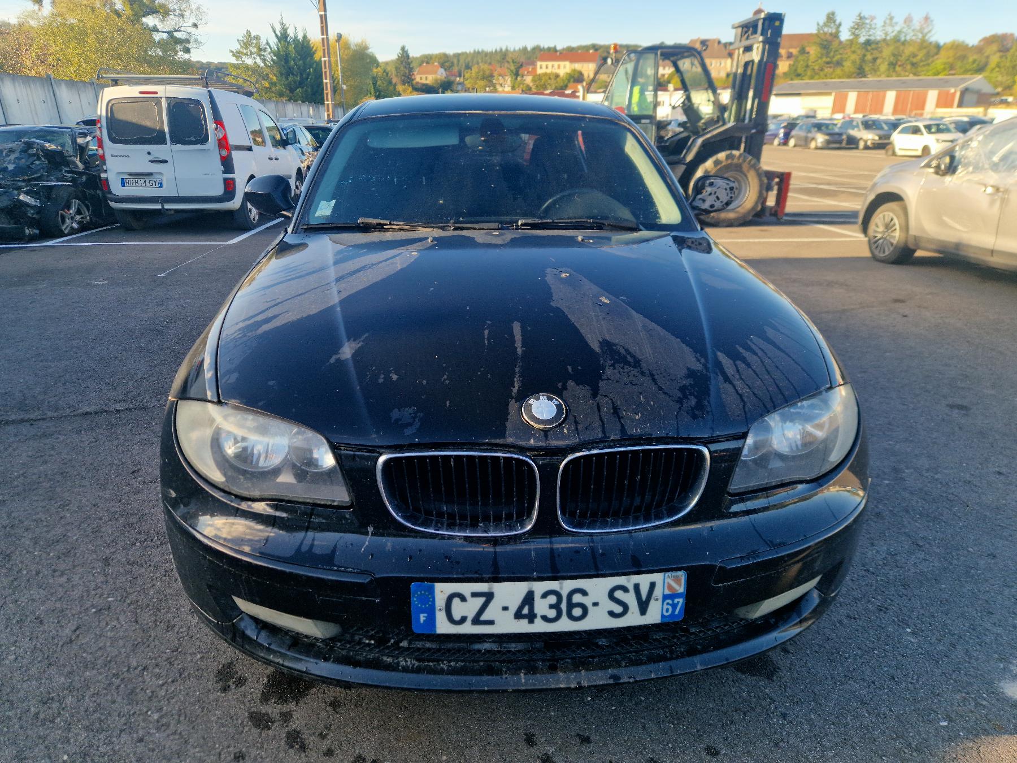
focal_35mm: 23
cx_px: 508
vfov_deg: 58.9
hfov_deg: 73.9
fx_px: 676
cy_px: 382
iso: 50
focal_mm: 5.4
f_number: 1.8
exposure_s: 1/270
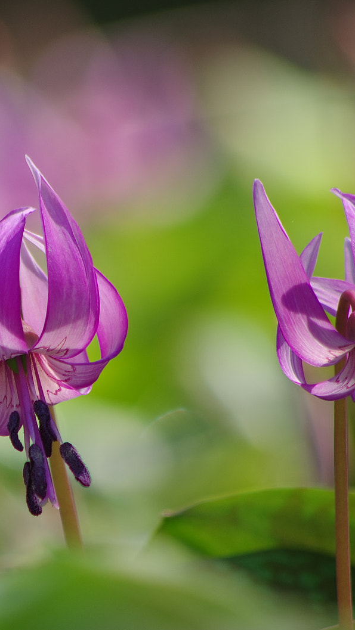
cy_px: 315
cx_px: 38
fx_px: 11908
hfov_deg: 1.7
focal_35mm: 712
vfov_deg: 3.0
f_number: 5.8
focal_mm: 300
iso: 200
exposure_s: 1/400
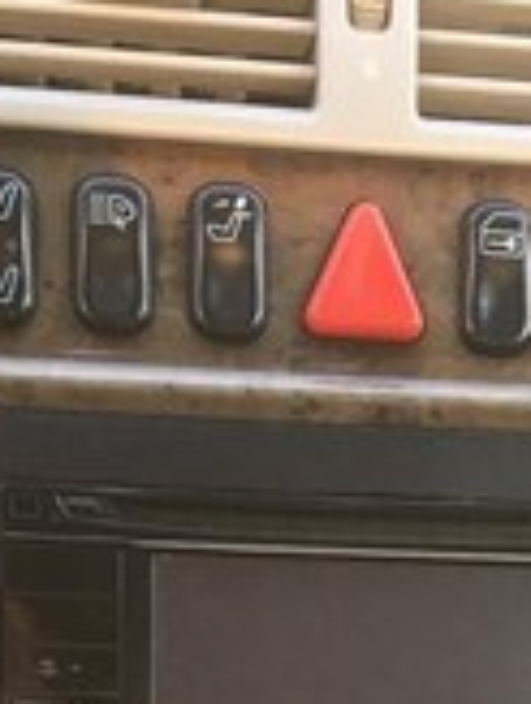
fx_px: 1793
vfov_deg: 19.8
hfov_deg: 16.8
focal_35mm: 88
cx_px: 393
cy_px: 1002
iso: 40
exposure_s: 1/33
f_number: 2.2
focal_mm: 4.15
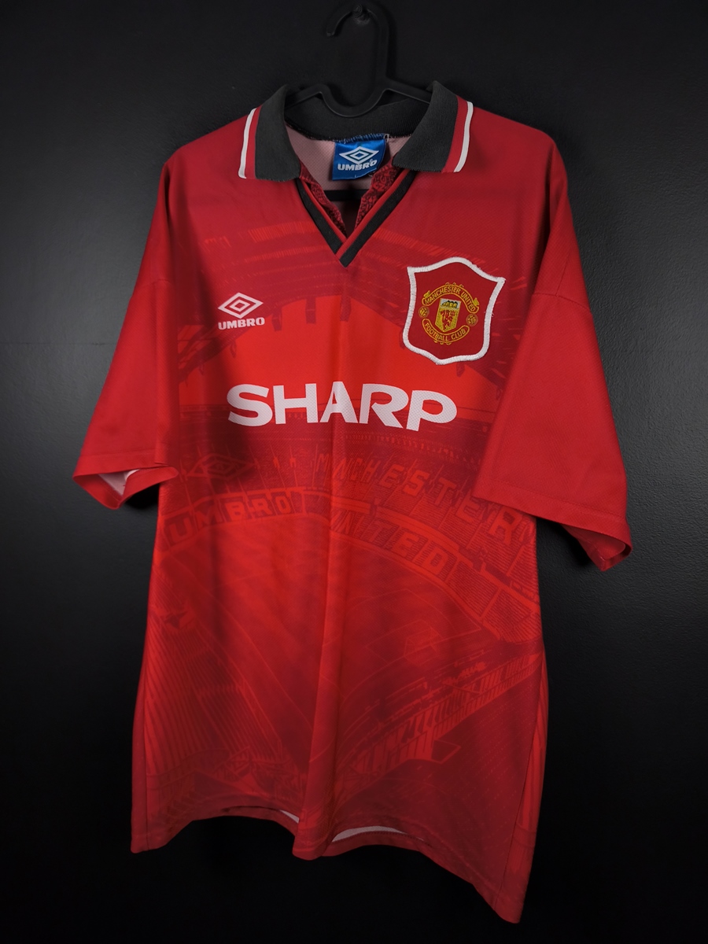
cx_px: 354
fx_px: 627
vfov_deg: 73.9
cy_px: 472
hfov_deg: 58.9
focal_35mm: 23
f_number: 1.6
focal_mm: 6.57
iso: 400
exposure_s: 1/200
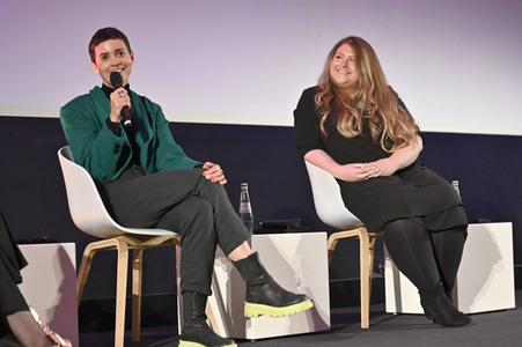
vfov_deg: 19.4
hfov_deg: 28.9
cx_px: 261
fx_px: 1014
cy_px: 174
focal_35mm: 70
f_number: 2.8
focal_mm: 70
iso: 3200
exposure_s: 1/400
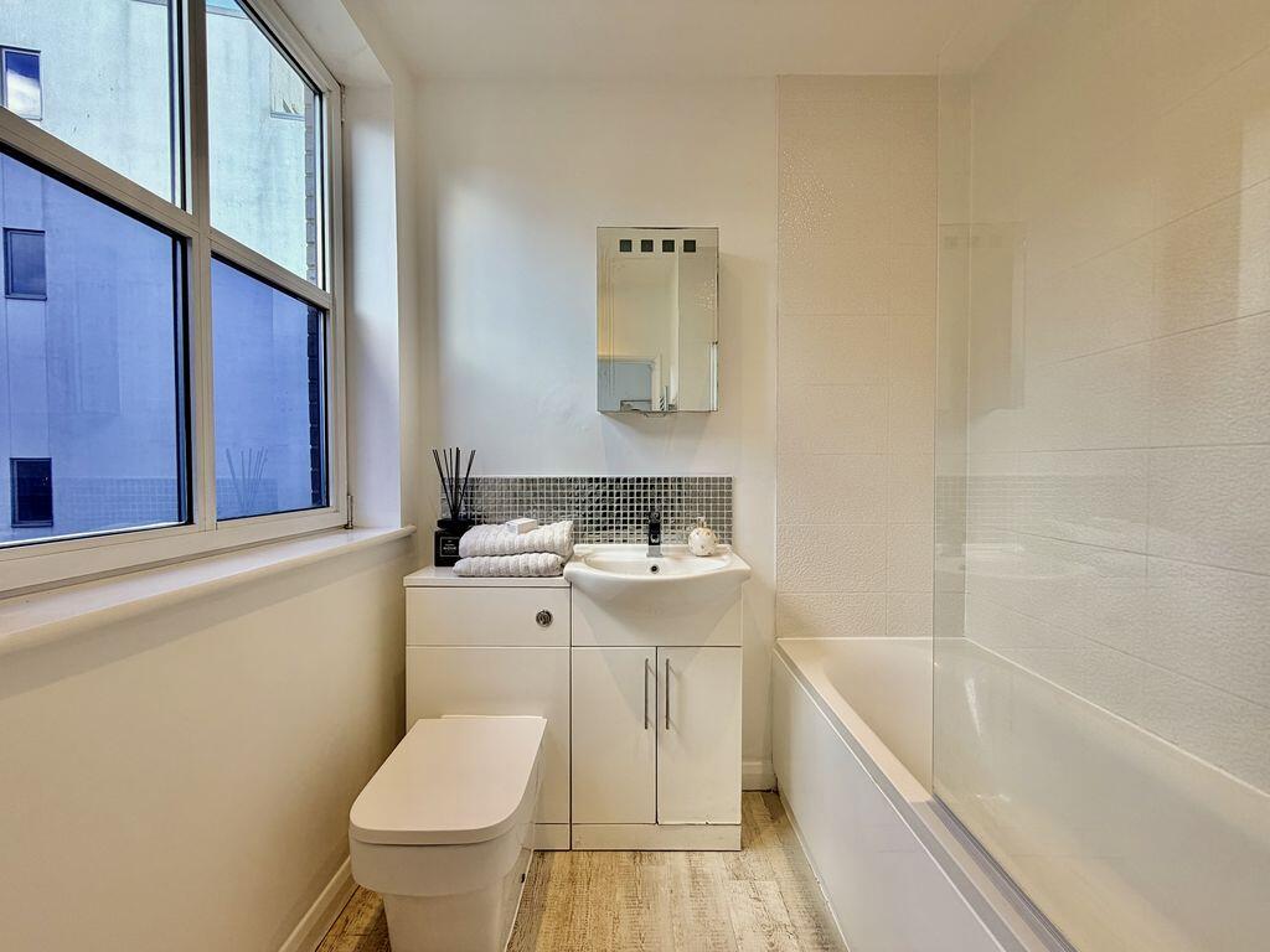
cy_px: 476
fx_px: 514
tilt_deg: -1.5
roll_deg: +0.0
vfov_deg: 85.7
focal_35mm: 14
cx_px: 635
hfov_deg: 102.1
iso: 50
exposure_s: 1/100
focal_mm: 2.22
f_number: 2.2
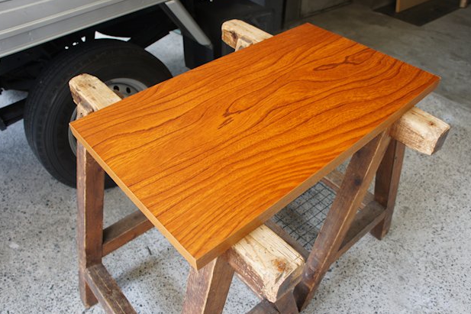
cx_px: 241
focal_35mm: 28
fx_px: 366
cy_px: 156
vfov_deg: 46.4
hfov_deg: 65.5
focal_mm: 18
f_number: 4
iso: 200
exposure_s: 1/30
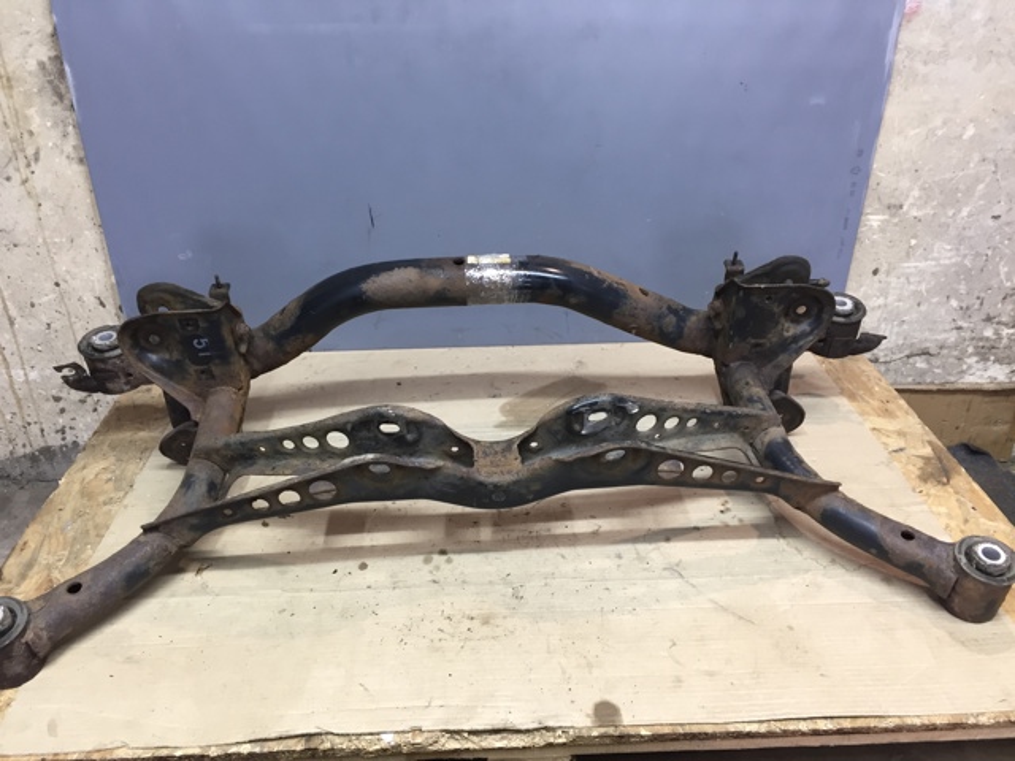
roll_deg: -0.2
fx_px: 850
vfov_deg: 48.2
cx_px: 508
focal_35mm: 29
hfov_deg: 61.7
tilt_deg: -28.0
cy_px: 380
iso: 80
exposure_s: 1/33
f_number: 2.2
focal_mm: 4.15
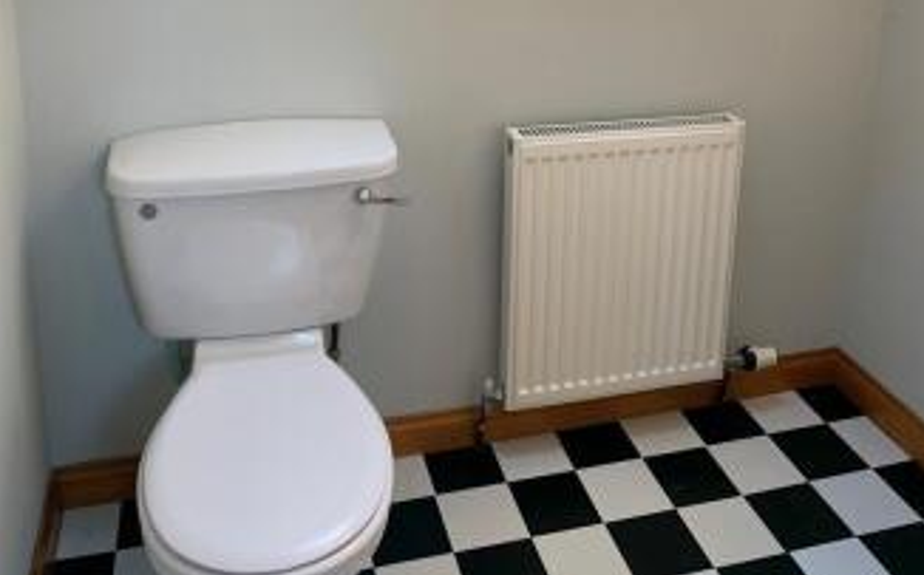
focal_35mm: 37
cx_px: 462
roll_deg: -0.8
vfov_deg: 32.0
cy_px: 16
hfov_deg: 52.8
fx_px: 931
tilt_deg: -12.8
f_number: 1.8
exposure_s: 1/50
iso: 64
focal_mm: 4.25
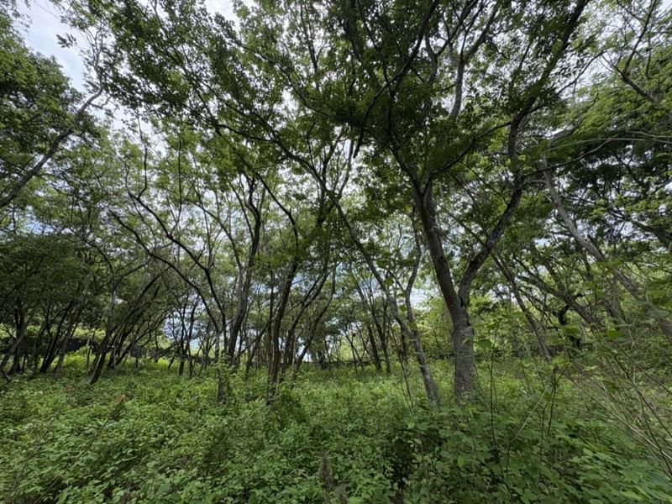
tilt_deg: +29.3
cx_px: 336
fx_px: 272
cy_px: 252
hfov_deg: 102.1
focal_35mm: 14
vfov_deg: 85.7
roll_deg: +5.7
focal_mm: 2.22
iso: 64
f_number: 2.2
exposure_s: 1/771
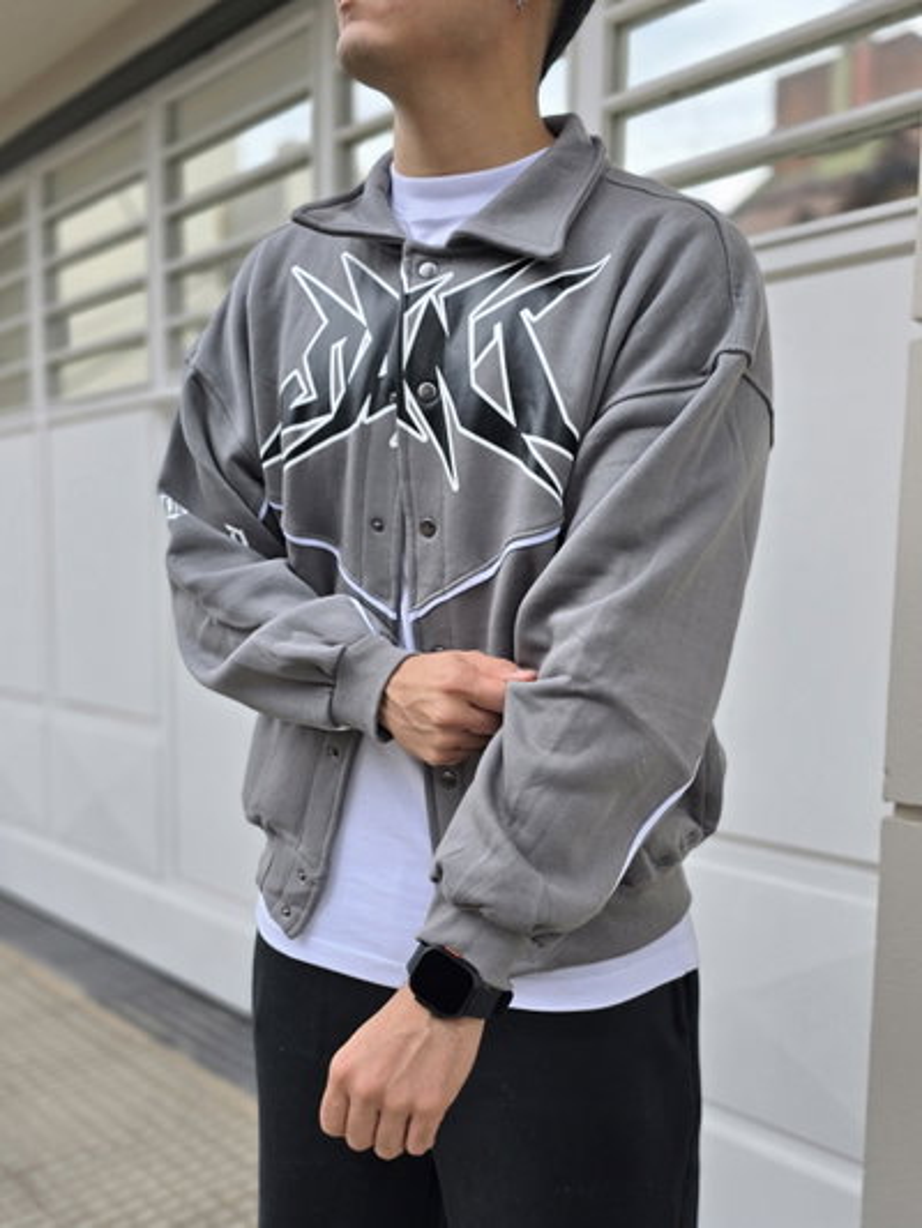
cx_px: 461
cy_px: 614
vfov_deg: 73.9
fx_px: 816
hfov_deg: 58.9
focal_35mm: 23
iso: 32
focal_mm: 6.3
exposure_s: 1/101
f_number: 1.7
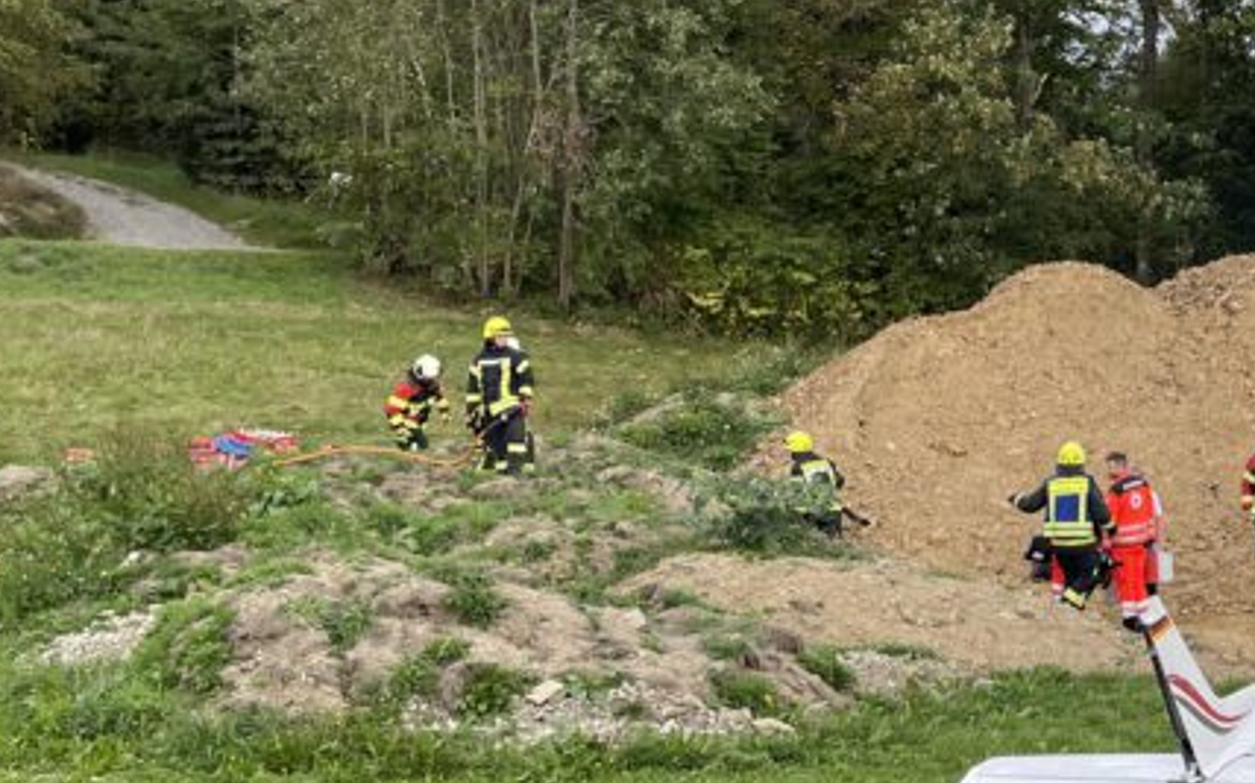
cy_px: 196
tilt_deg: +0.8
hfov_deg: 28.1
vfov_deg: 19.5
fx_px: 2256
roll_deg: +0.4
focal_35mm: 66
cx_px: 1410
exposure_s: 1/258
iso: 32
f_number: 1.6
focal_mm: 5.1
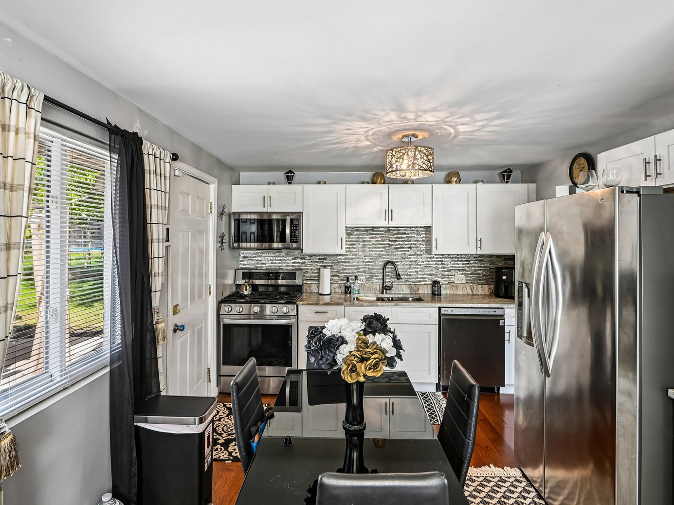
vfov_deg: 71.5
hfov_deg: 87.8
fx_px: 350
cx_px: 335
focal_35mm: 18
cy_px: 244
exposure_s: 1/13
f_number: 13
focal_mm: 16
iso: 400
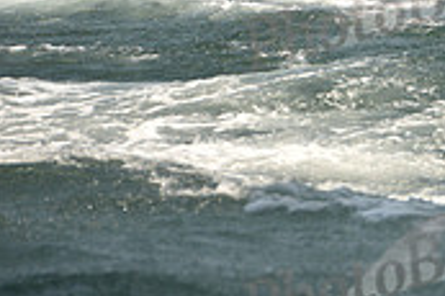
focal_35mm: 671
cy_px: -166
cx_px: 741
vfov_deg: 2.0
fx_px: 8286
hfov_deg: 3.1
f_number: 5.6
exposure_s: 1/640
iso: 250
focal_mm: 200
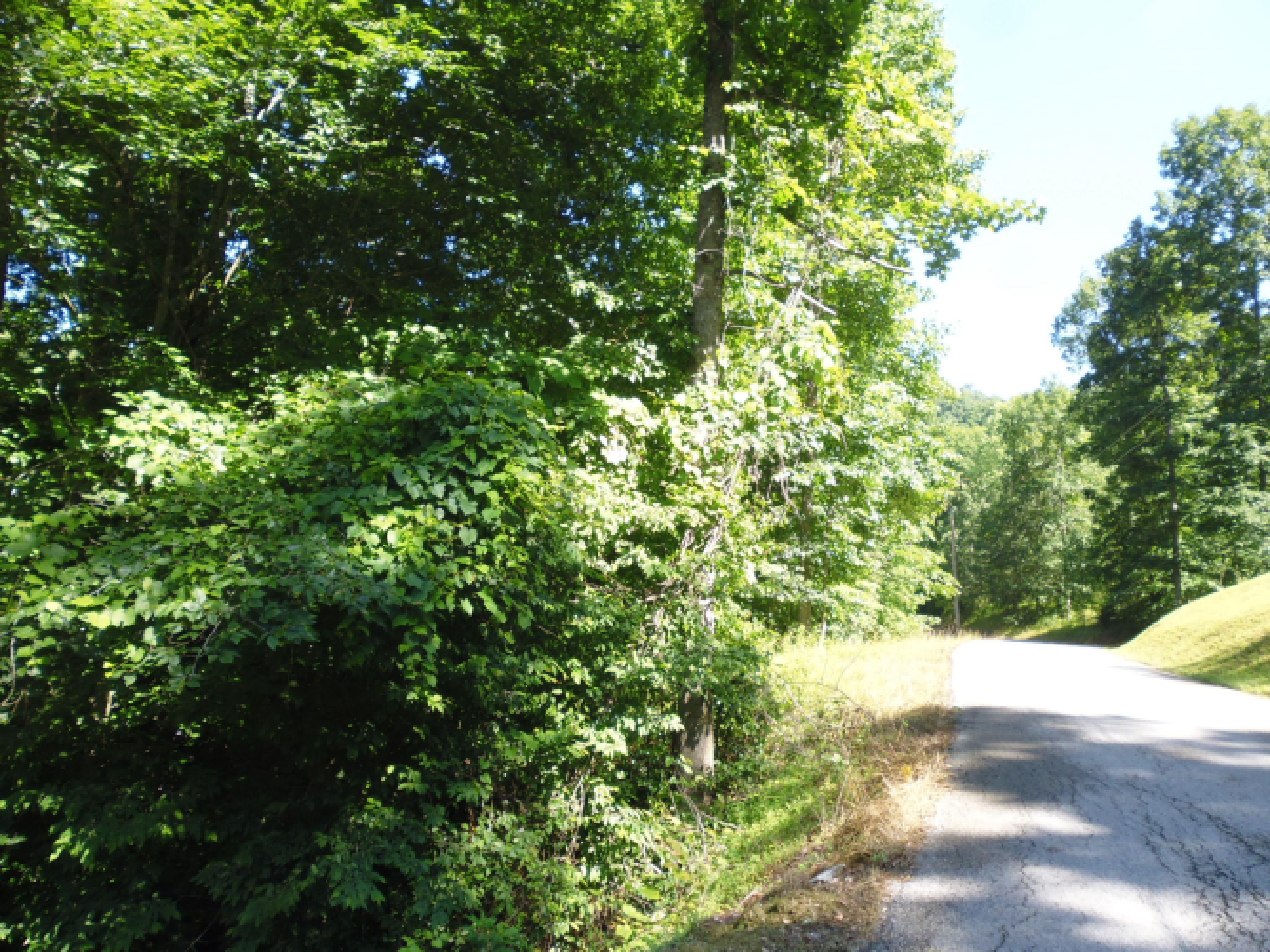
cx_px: 635
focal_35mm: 24
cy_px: 476
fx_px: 880
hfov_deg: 71.6
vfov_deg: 56.8
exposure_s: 1/160
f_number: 2.8
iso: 100
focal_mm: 4.3
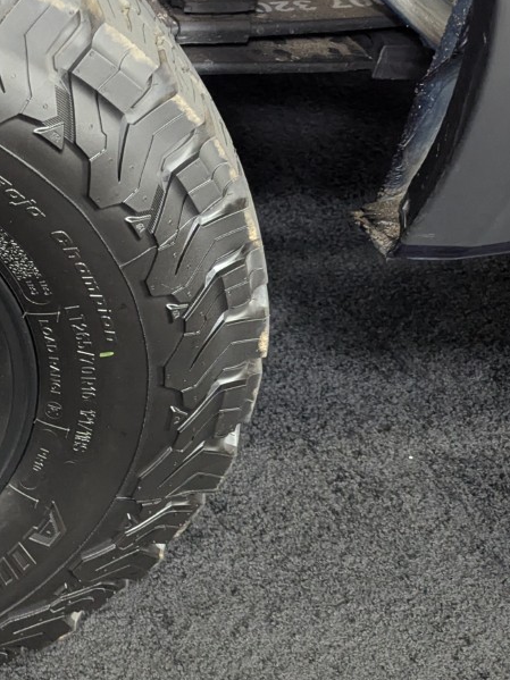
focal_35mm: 56
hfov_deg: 22.0
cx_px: -235
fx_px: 1100
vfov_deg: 33.9
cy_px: 210
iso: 1942
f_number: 1.85
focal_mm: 6.81
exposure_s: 1/60
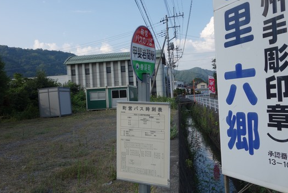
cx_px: 140
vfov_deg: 38.9
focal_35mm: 34
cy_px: 98
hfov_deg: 55.8
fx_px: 272
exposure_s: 1/320
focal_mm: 10.4
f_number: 5.6
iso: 125
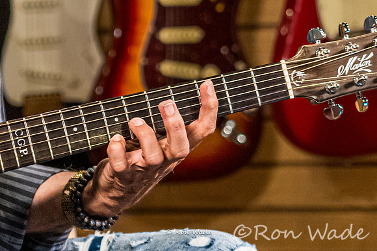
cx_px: -34
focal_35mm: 402
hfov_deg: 5.1
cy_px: -20
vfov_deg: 3.4
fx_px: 4209
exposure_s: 1/200
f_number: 4
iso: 5000
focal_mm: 118
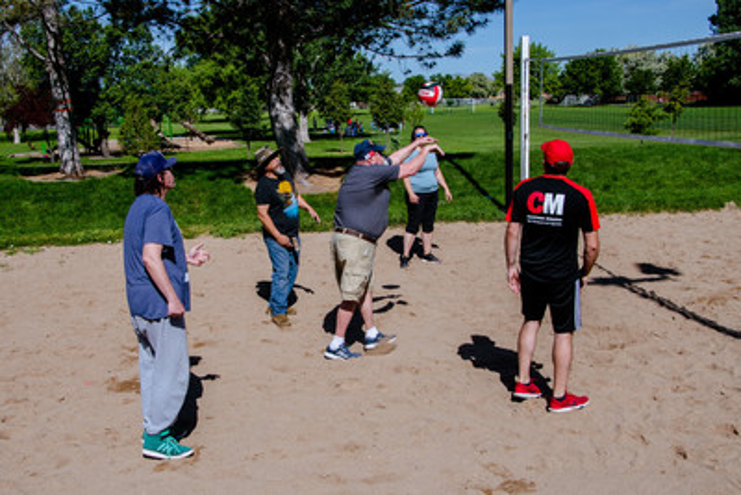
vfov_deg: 31.4
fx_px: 881
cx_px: 335
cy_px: 241
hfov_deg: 45.6
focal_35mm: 43
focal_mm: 26
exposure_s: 1/800
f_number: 9
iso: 200
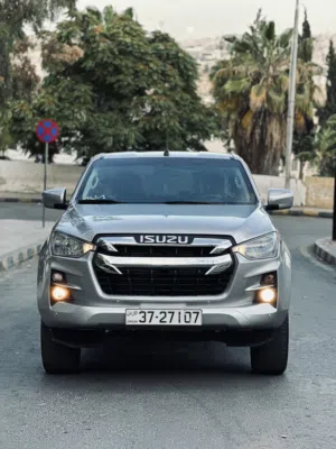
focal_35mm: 77
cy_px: 224
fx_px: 997
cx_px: 168
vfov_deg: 25.3
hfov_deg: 19.1
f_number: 2.8
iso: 125
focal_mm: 9
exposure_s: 1/121
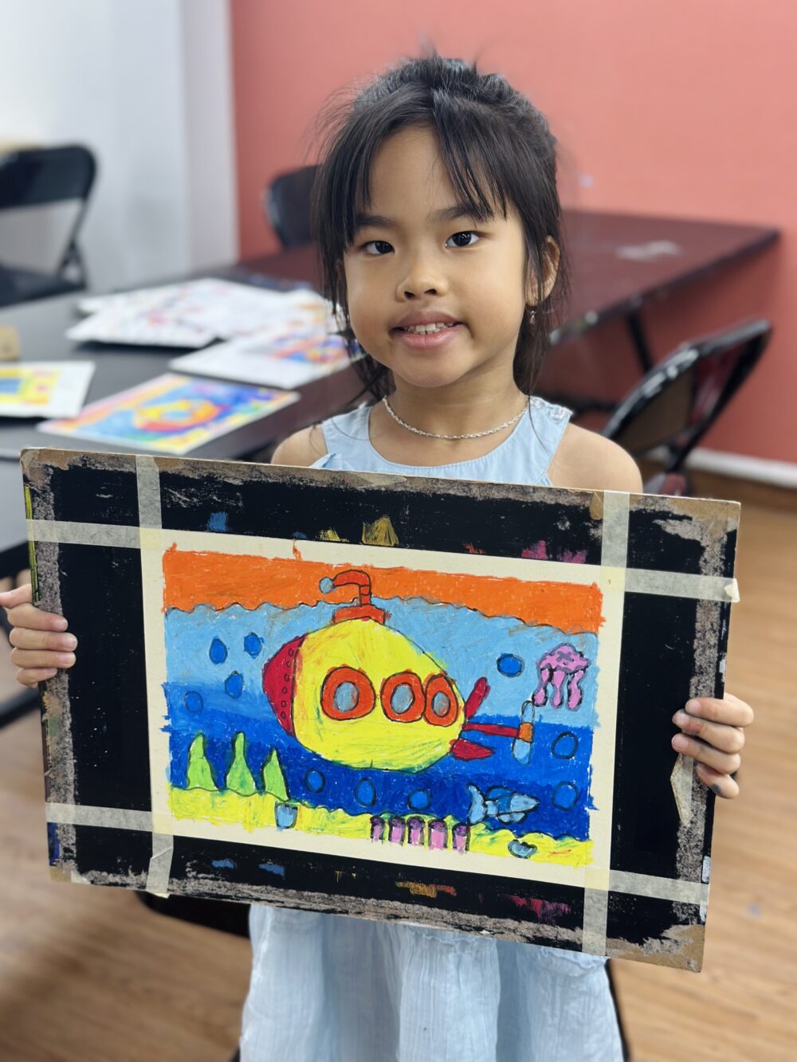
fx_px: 1473
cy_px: 531
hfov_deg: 30.3
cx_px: 398
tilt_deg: -20.4
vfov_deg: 39.7
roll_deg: -1.5
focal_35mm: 48
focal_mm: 6.86
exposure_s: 1/100
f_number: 1.78
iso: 100
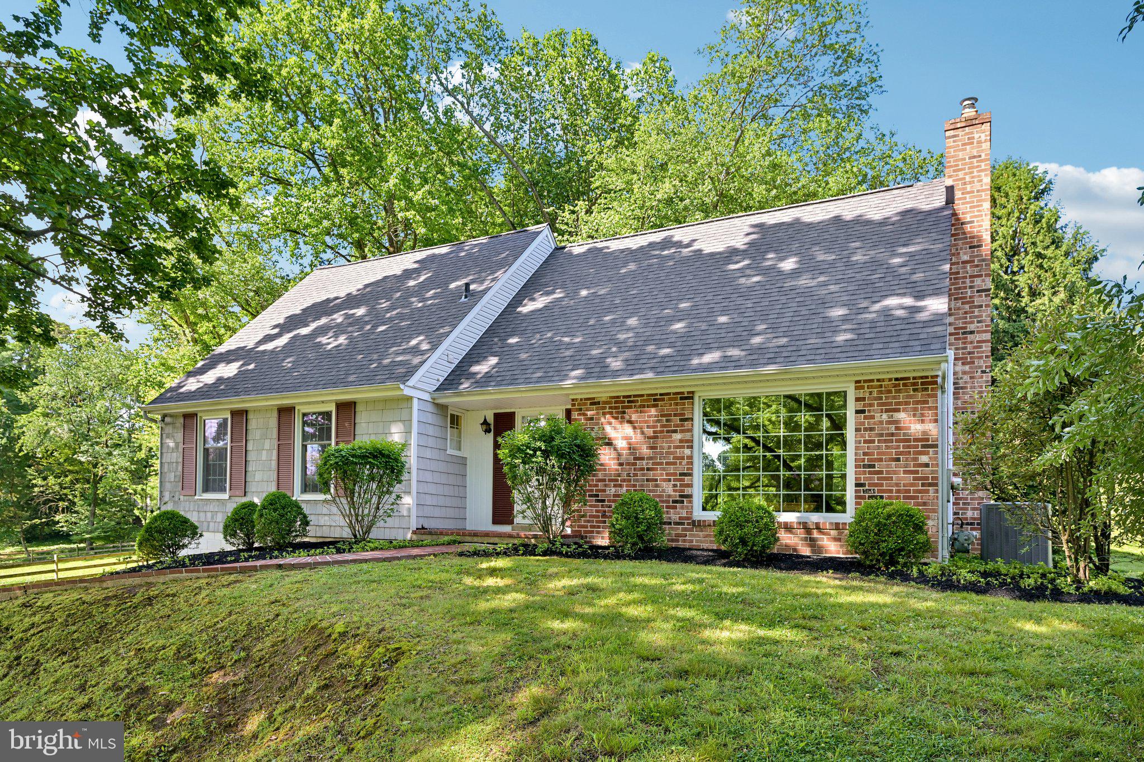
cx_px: 572
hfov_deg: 79.9
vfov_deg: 58.3
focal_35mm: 22
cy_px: 381
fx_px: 683
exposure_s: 1/30
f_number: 8
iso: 100
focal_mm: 21.5
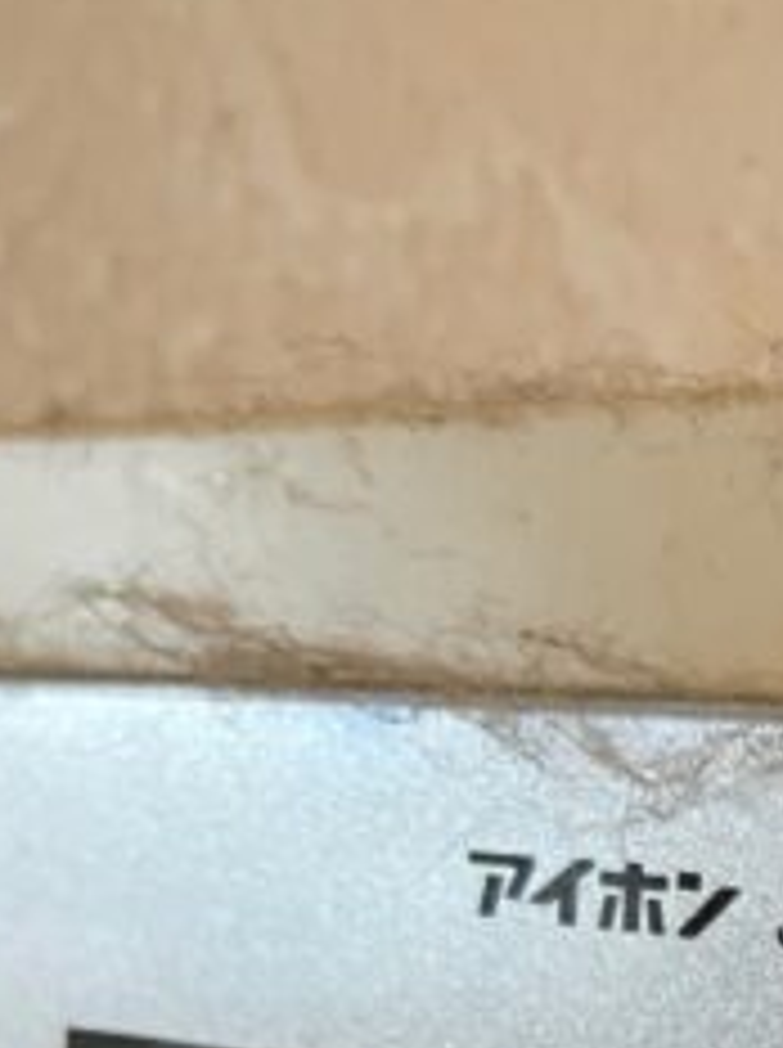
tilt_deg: -9.3
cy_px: 1354
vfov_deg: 22.9
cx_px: 945
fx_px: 2298
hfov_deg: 18.3
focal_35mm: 76
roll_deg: -5.8
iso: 640
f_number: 1.6
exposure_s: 1/30
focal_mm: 4.2
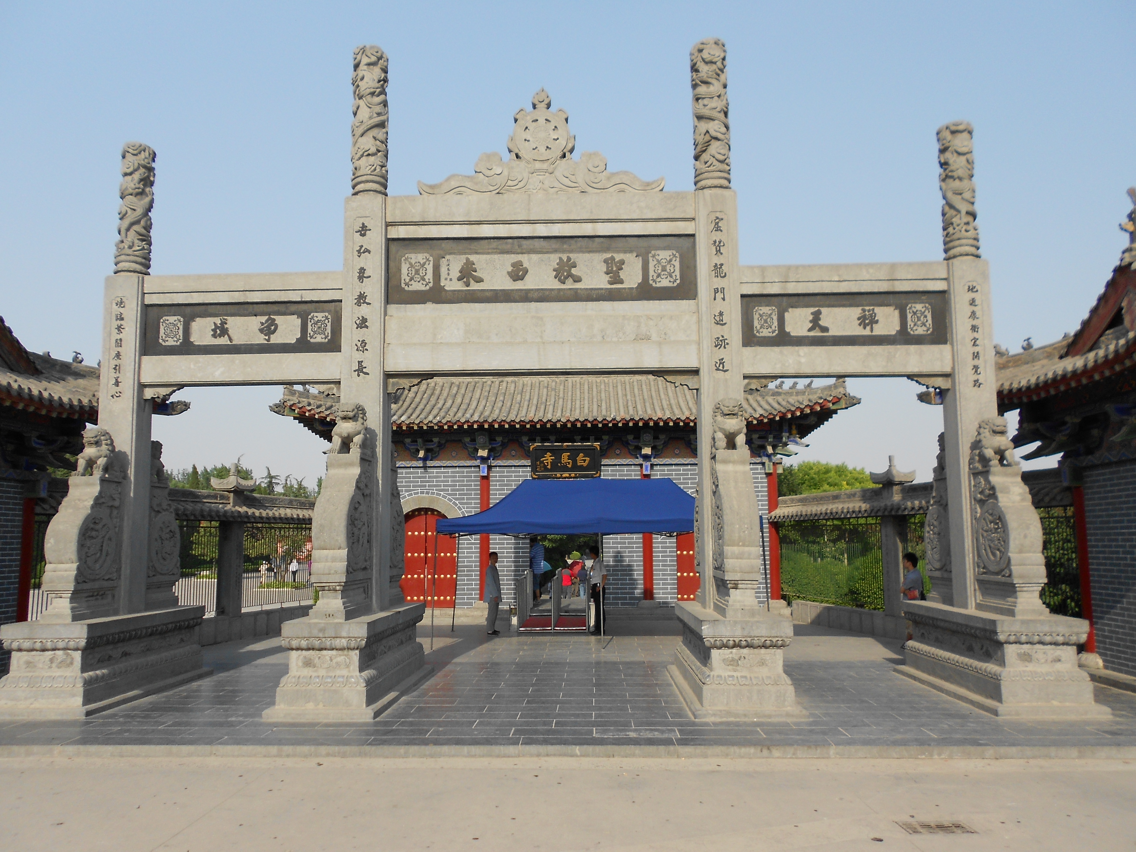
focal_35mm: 26
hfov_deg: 67.3
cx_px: 568
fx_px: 853
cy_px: 426
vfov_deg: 53.1
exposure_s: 1/800
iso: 80
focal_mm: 4.6
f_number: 3.2
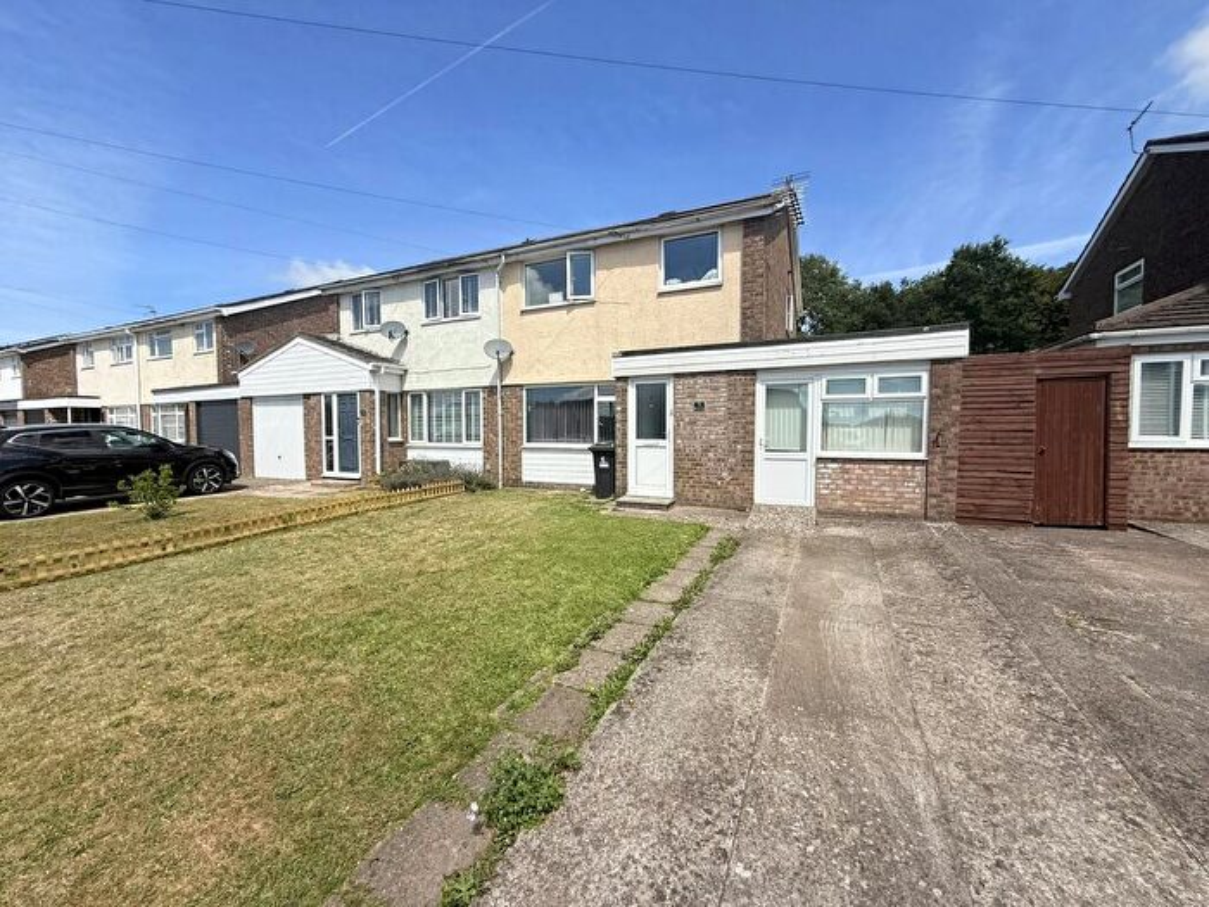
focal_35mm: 14
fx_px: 489
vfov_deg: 85.7
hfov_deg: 102.1
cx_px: 604
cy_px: 454
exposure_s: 1/2976
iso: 50
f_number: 2.2
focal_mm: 2.22
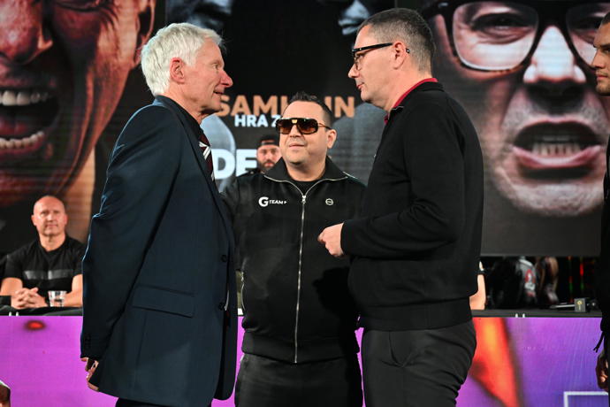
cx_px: 305
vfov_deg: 27.5
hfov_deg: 40.3
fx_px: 830
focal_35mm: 49
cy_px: 204
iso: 2500
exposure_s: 1/250
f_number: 4.5
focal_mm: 49
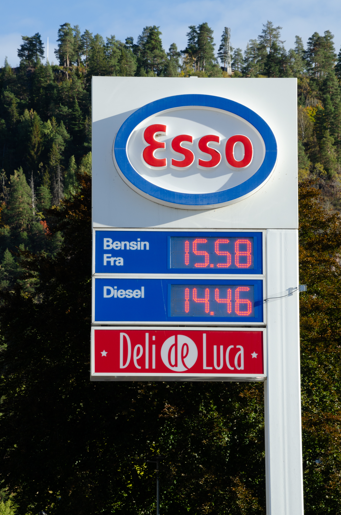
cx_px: 169
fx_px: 2276
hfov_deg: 8.6
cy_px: 261
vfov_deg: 12.9
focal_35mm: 160
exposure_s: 1/125
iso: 250
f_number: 14
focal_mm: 105
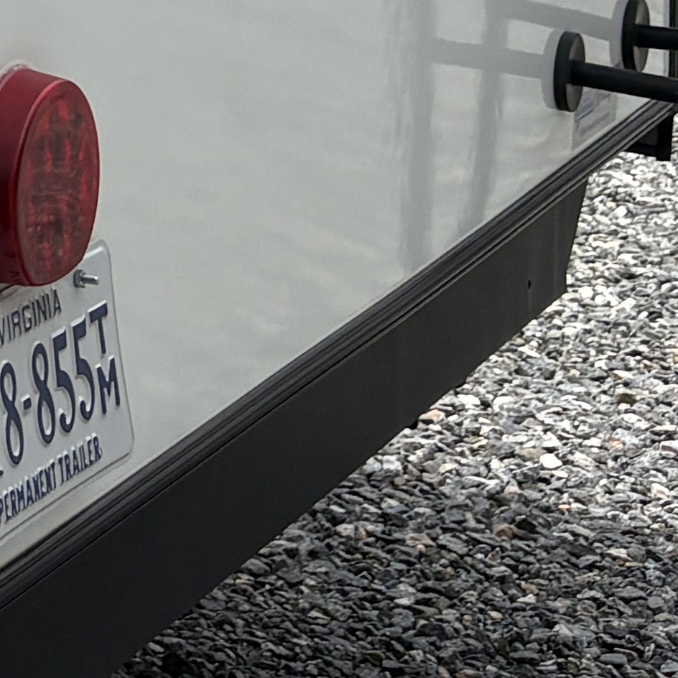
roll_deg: -1.1
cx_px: -1127
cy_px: -775
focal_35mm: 139
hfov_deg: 10.3
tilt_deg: +1.1
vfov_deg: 11.1
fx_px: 3080
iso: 50
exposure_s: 1/3448
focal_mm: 5.96
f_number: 1.6
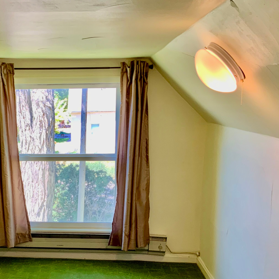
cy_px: 190
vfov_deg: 33.1
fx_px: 465
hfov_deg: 32.5
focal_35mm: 51
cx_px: 56
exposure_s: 1/120
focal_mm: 3
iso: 64
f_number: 1.8
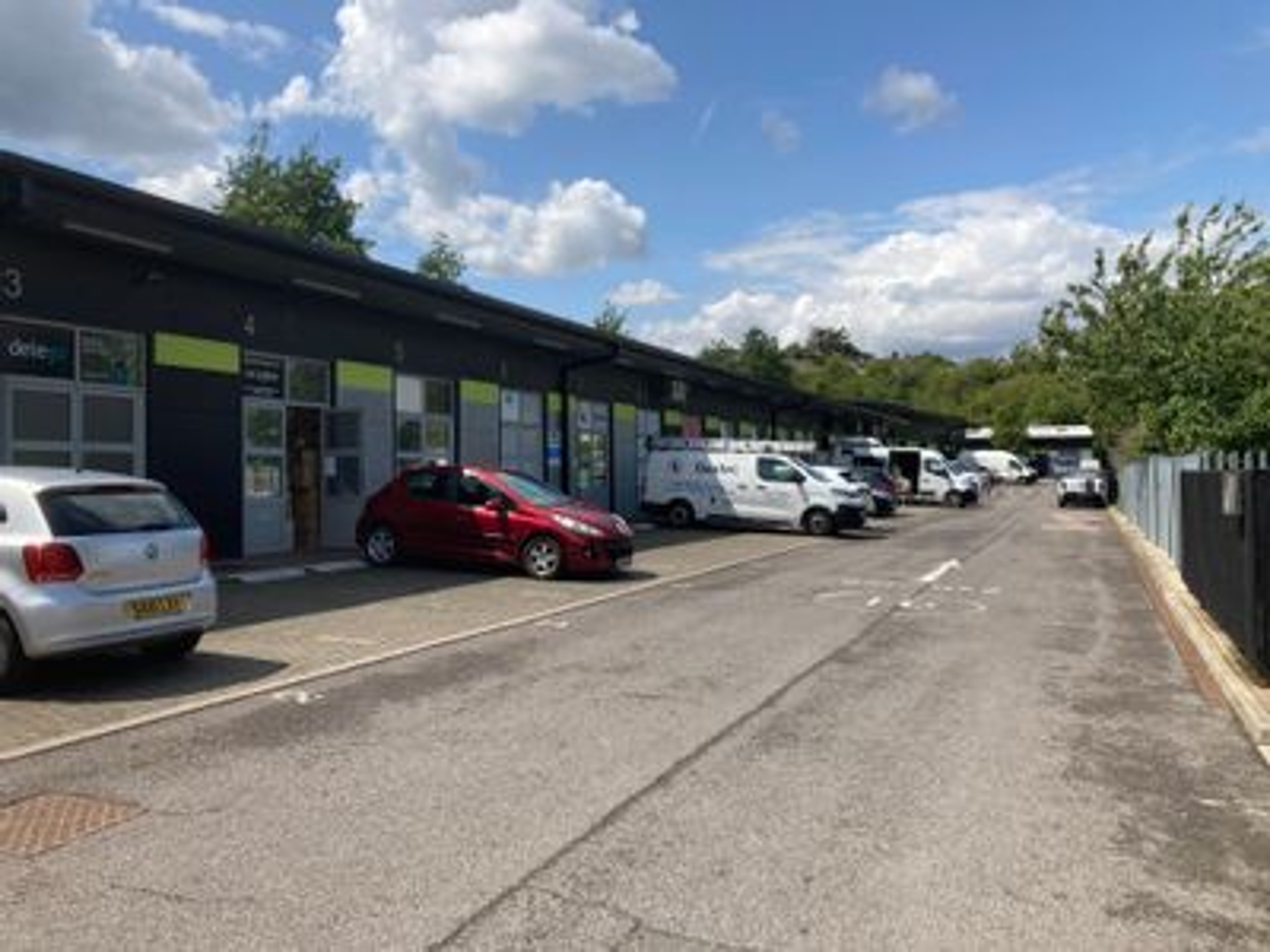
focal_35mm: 28
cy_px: 476
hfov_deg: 63.4
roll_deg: +1.0
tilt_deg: +1.0
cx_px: 635
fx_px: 1027
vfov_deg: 49.7
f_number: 1.8
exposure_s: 1/2404
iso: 20
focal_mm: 3.99
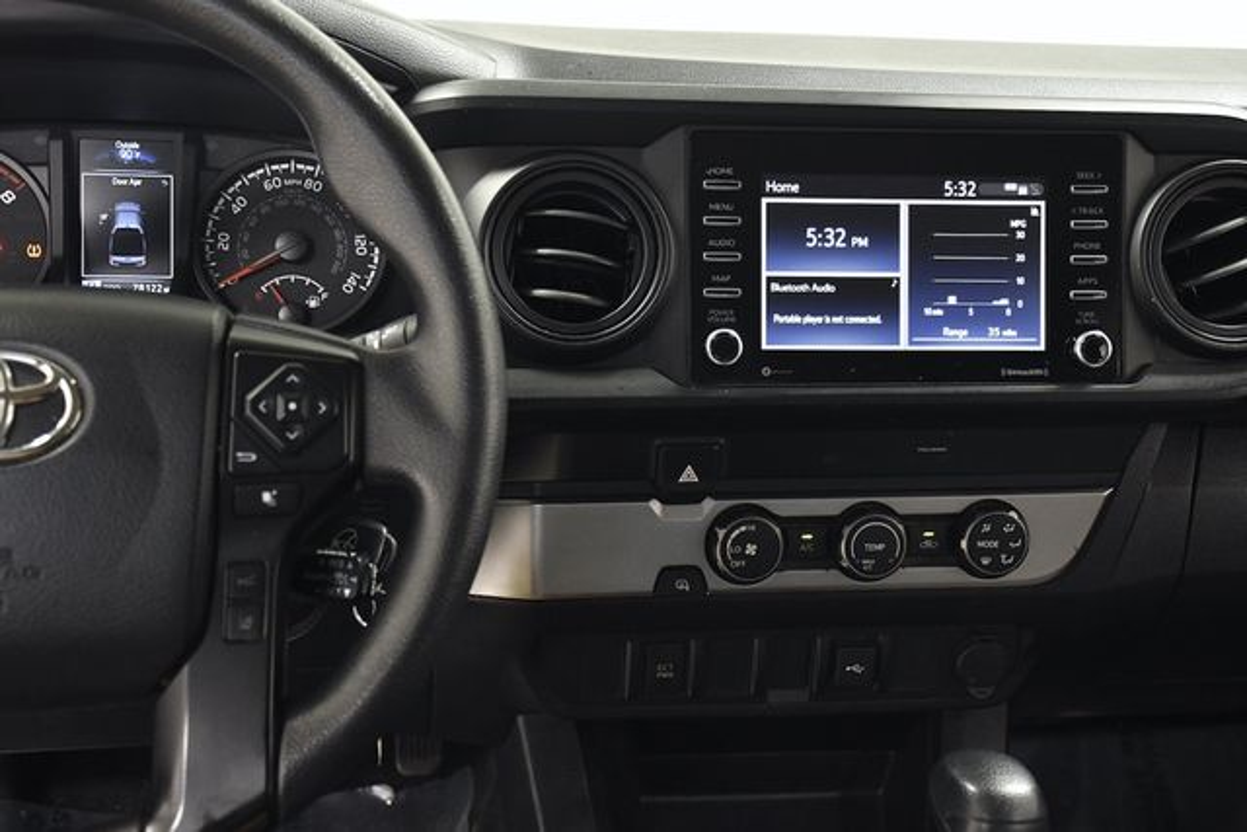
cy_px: 416
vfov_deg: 28.1
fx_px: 1663
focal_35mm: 48
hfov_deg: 41.1
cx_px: 624
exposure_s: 1/100
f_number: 4.5
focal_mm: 32
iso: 2500
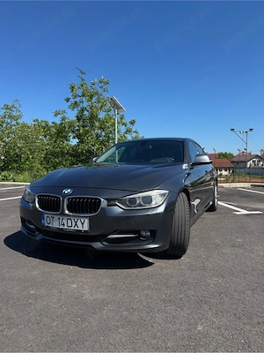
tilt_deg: -2.3
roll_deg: +0.1
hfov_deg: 56.8
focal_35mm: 24
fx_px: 244
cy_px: 176
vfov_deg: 71.6
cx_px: 132
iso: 80
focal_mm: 6.76
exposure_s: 1/3802
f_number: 1.78
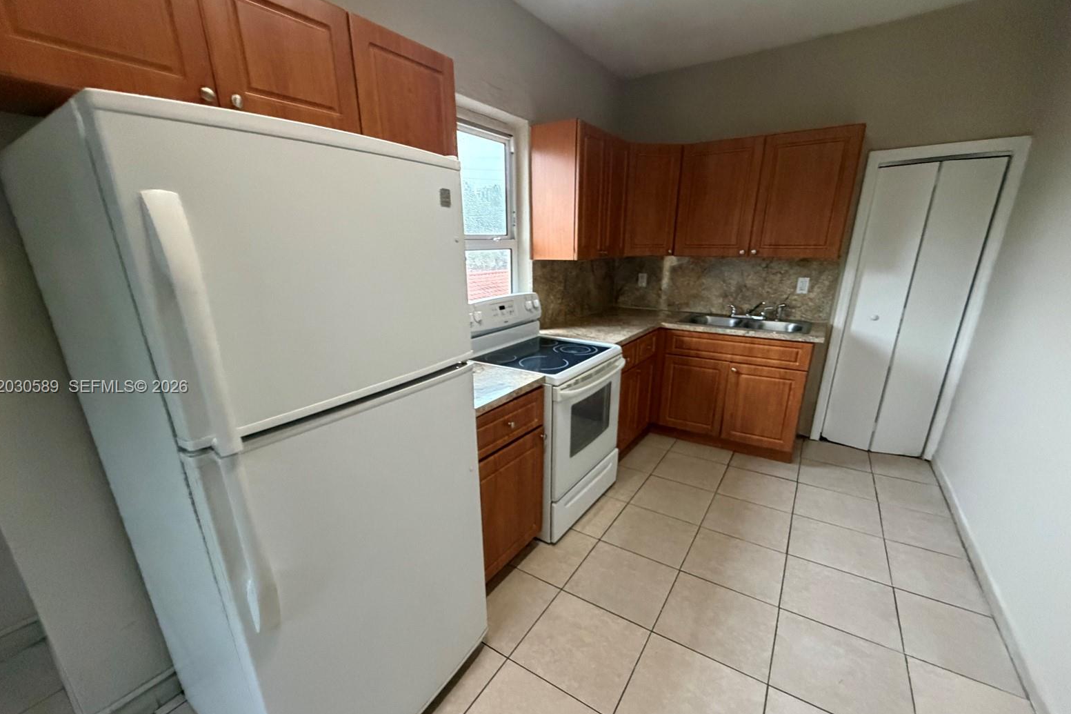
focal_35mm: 15
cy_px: 388
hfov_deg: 100.4
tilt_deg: -15.2
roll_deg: -1.2
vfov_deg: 77.2
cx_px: 525
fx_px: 446
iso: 800
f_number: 2.2
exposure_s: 1/60
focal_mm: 2.22
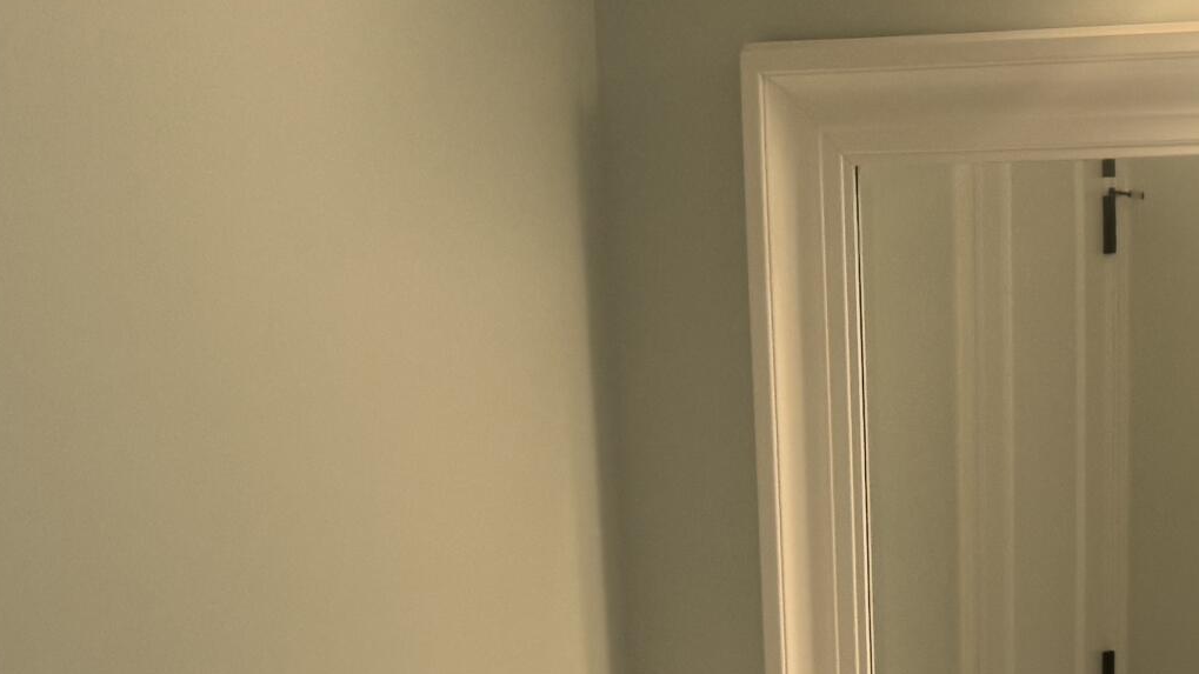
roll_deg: -0.1
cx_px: 1035
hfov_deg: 26.8
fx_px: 2448
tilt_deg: -13.5
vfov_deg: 14.7
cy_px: 994
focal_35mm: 77
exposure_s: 1/60
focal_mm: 6.76
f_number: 1.78
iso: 200
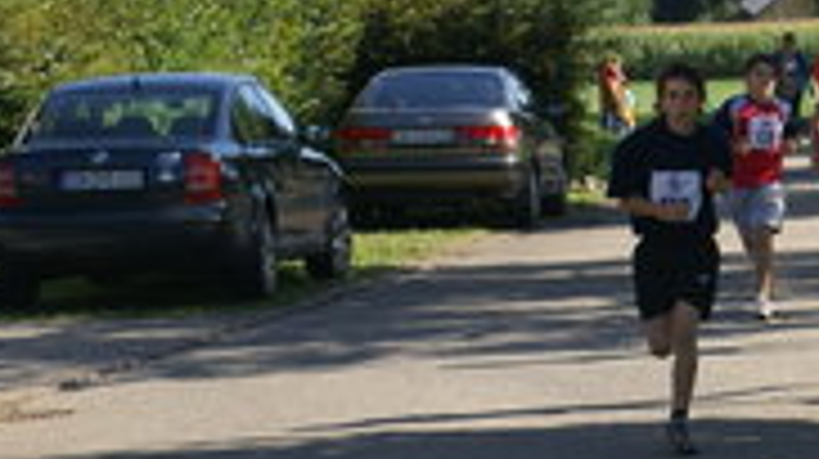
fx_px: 5056
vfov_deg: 5.2
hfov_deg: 9.1
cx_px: 1112
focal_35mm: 233
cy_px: 504
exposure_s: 1/200
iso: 100
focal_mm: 50
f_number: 6.3
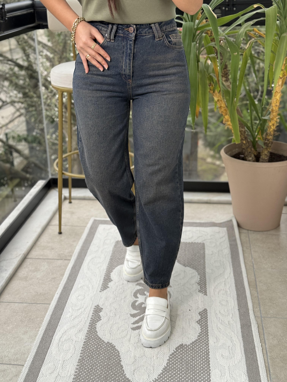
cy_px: 191
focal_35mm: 48
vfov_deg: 39.7
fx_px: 531
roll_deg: +0.7
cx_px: 144
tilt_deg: -37.2
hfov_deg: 30.3
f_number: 1.78
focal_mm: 6.76
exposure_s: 1/100
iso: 100
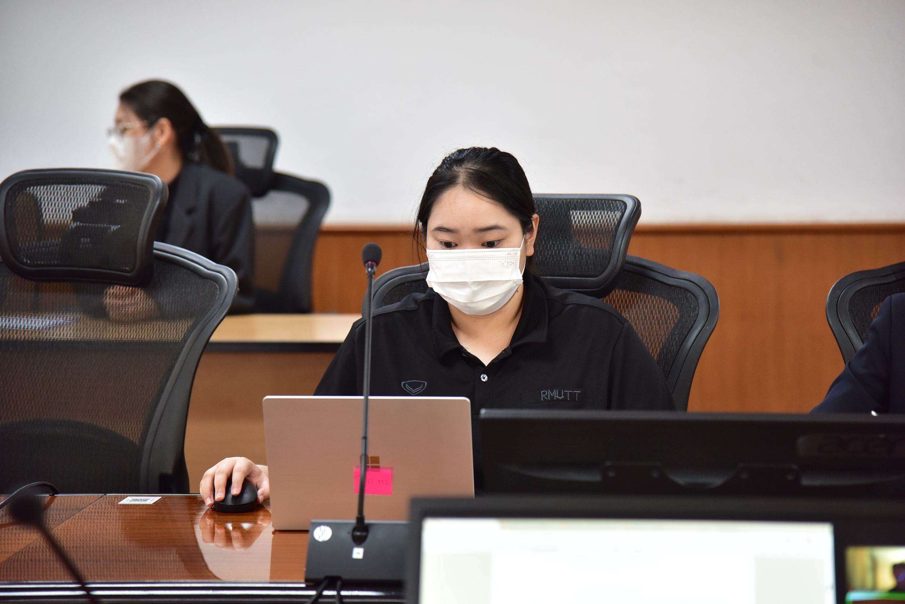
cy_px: 302
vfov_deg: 11.4
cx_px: 452
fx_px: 3017
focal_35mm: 120
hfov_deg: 17.1
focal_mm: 120
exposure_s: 1/100
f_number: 4.5
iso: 2000
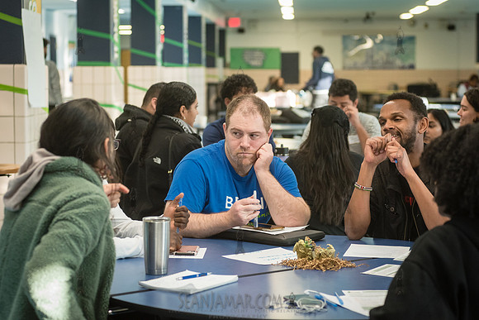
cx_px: 240
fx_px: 1077
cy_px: 160
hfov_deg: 25.1
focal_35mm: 81
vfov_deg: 16.9
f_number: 4
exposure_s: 1/160
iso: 2500
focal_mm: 80
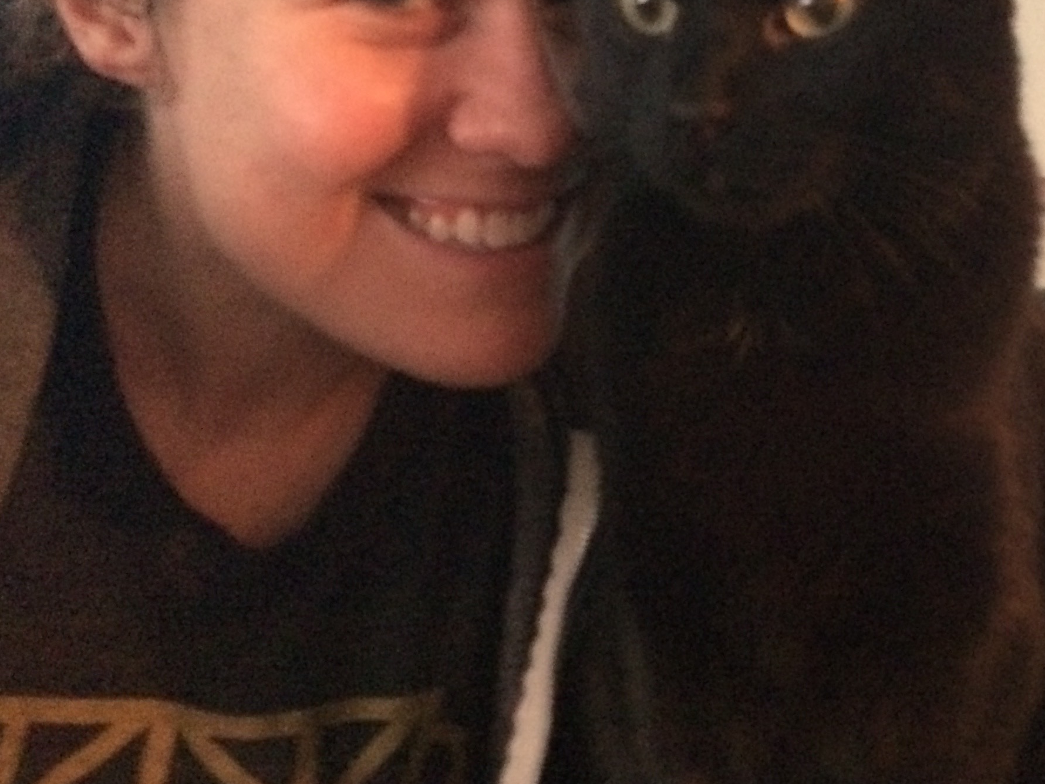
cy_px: 340
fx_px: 1660
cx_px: 826
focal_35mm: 55
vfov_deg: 26.5
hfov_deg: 34.0
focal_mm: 4.12
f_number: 2.2
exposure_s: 1/15
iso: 640
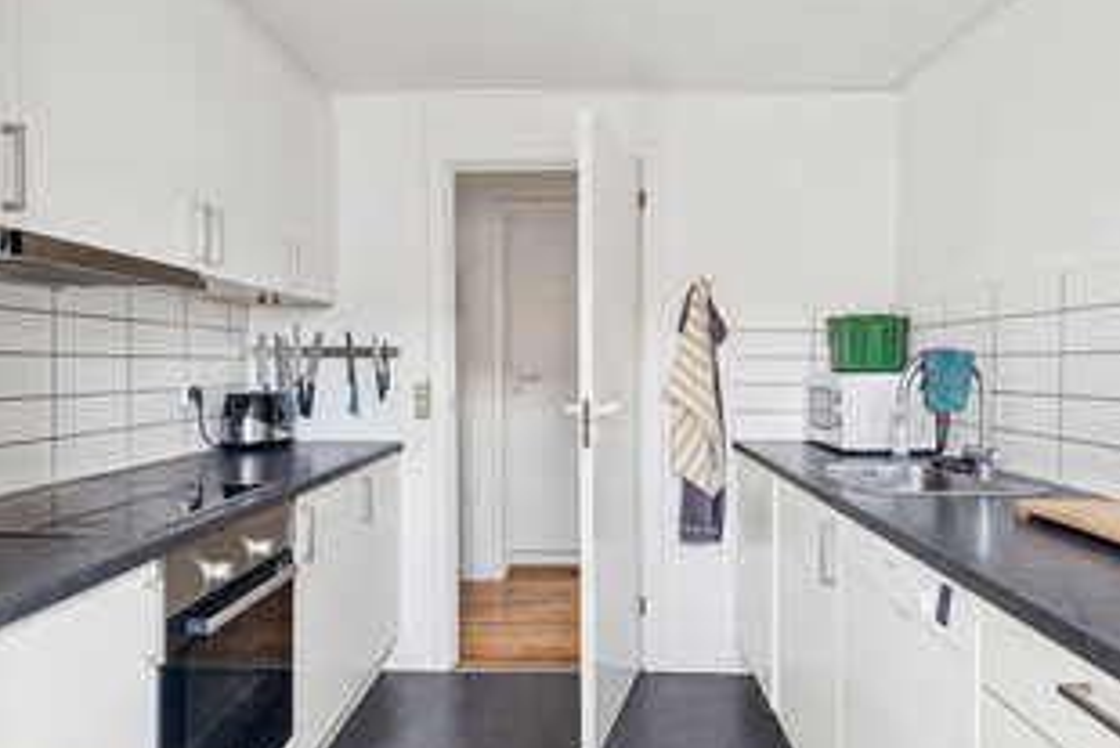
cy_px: 376
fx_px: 716
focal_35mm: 23
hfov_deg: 76.0
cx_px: 578
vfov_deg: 55.2
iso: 500
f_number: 8
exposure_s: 1/5
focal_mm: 11.5
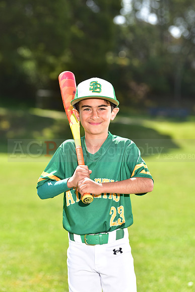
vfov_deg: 15.2
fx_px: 1096
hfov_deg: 10.2
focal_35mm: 135
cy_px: 146
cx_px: 98
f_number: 4.5
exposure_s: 1/250
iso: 100
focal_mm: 135
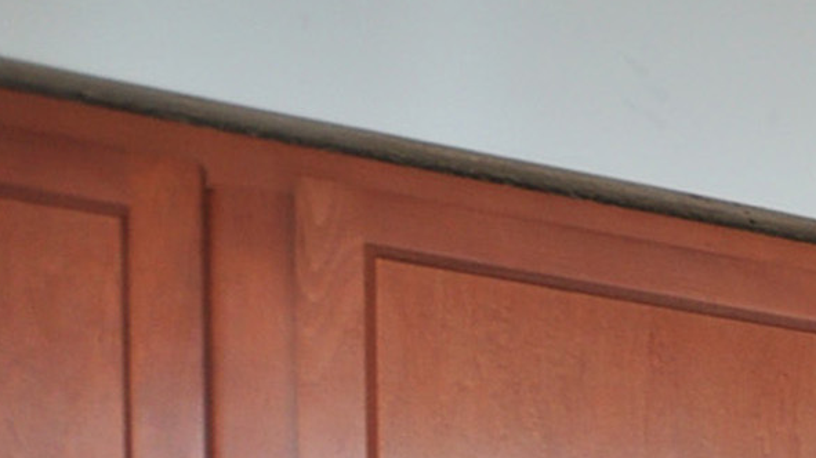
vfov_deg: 11.9
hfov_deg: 17.5
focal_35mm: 77
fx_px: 1666
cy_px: 1182
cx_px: 1718
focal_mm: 10
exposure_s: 1/60
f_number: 4.5
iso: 200
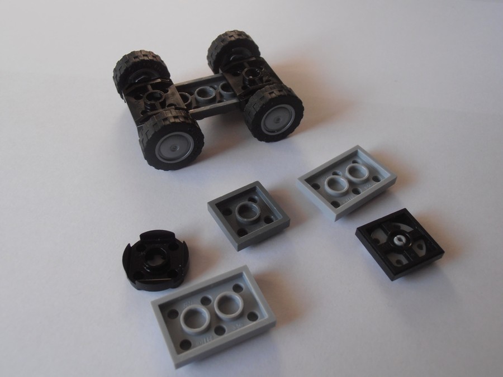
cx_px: 252
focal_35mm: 37
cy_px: 188
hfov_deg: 50.1
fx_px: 538
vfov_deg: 38.7
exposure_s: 1/40
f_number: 3.9
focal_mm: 6.61
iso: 80
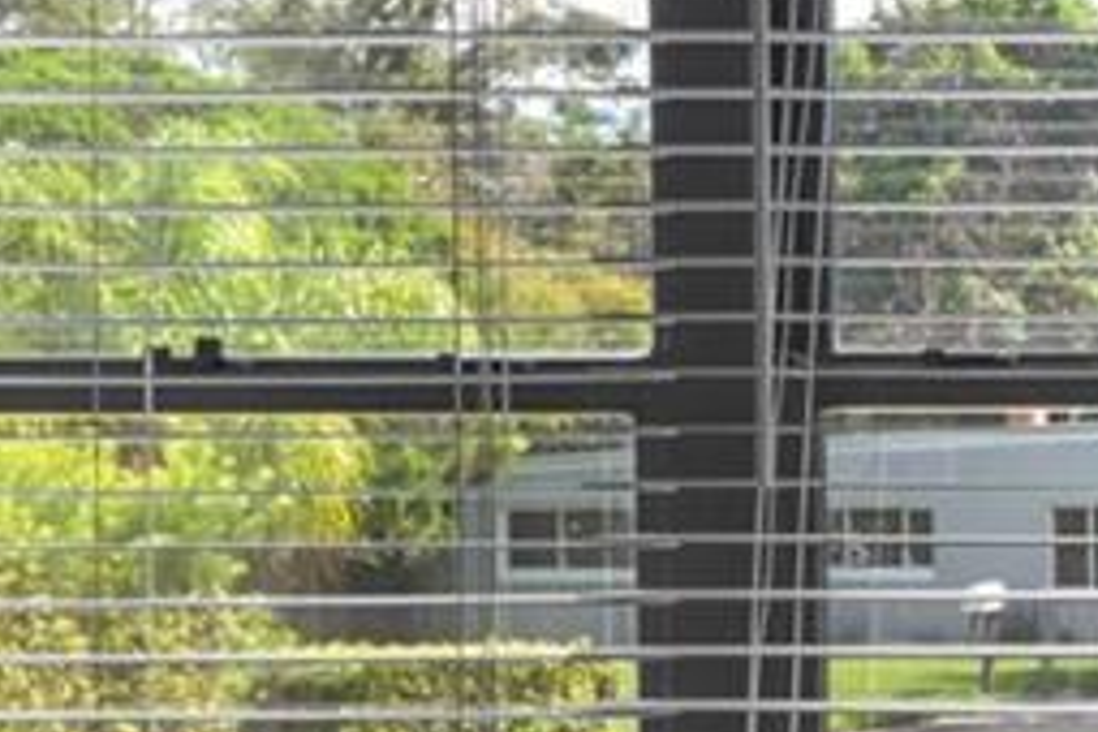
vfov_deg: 14.4
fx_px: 2867
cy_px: 611
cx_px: 2683
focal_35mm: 94
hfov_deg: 14.2
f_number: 7.1
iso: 100
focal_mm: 10
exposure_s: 2.5
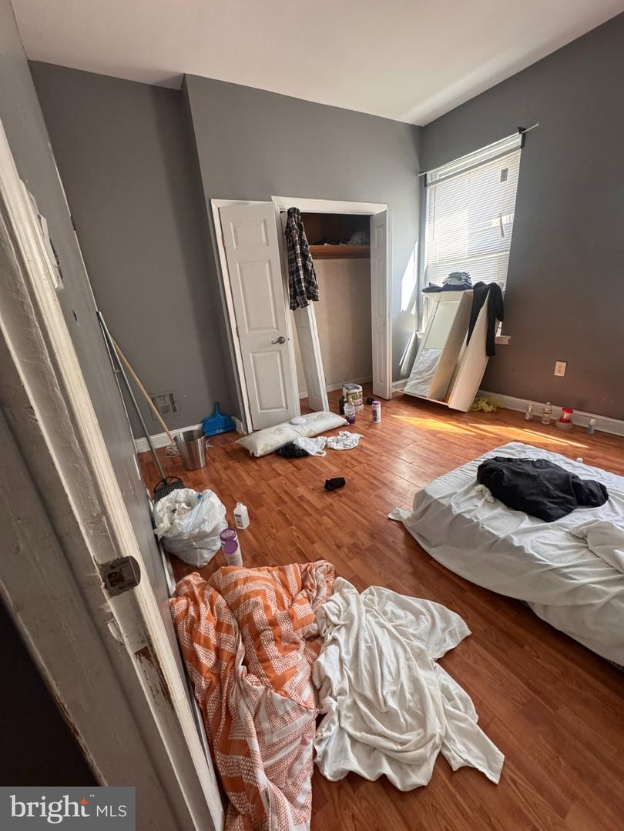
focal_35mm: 14
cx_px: 312
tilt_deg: -20.3
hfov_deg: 85.7
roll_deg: +5.4
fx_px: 336
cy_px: 416
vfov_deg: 102.1
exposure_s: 1/71
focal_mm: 2.22
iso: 320
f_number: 2.2
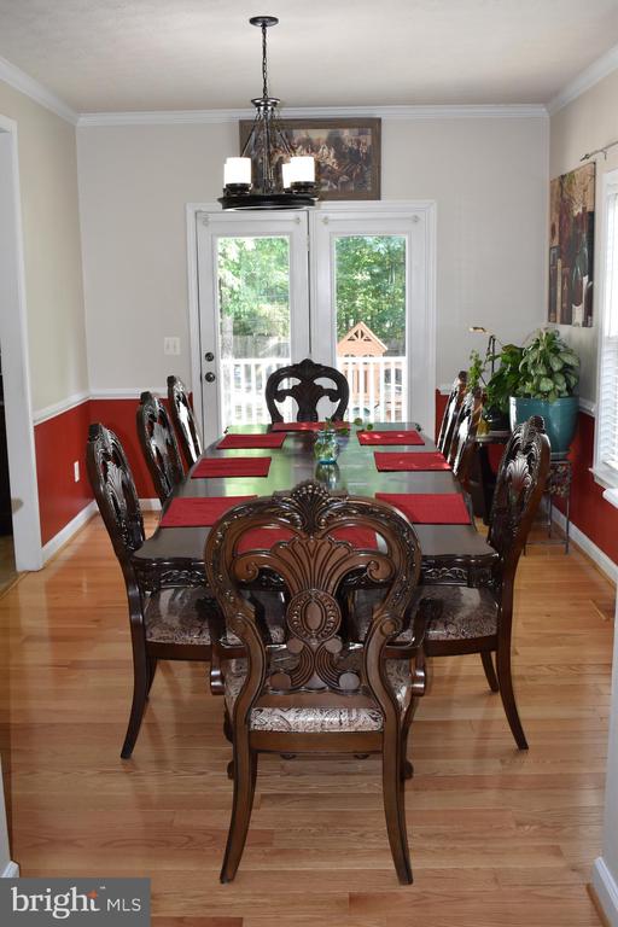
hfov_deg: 36.9
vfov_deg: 53.1
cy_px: 464
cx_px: 309
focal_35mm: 36
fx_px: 927
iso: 800
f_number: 5.6
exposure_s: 1/125
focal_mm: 24
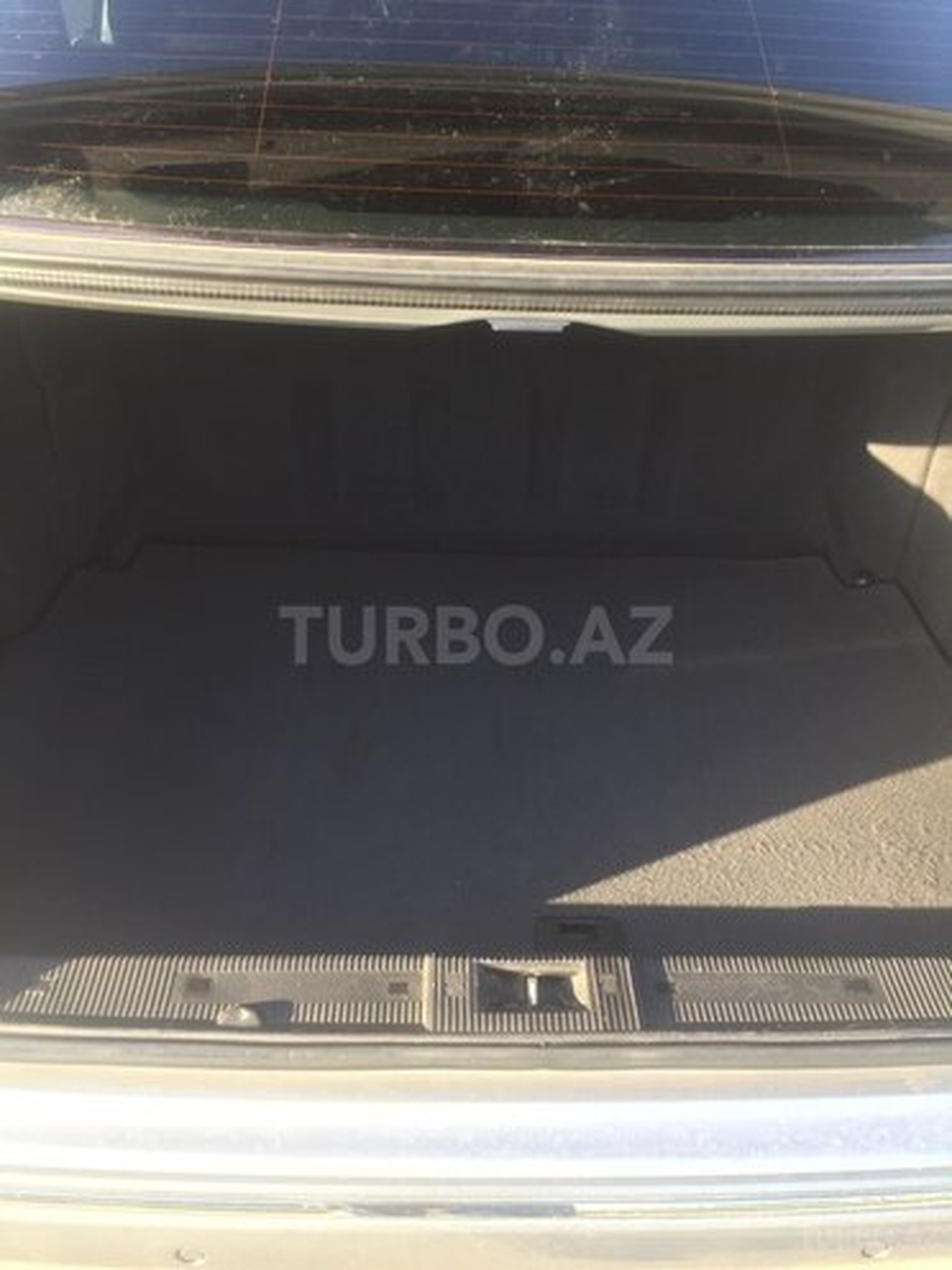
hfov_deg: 48.2
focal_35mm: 29
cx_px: 476
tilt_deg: -34.4
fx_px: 1063
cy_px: 635
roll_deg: -2.1
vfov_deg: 61.7
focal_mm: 4.15
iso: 32
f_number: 2.2
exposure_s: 1/100
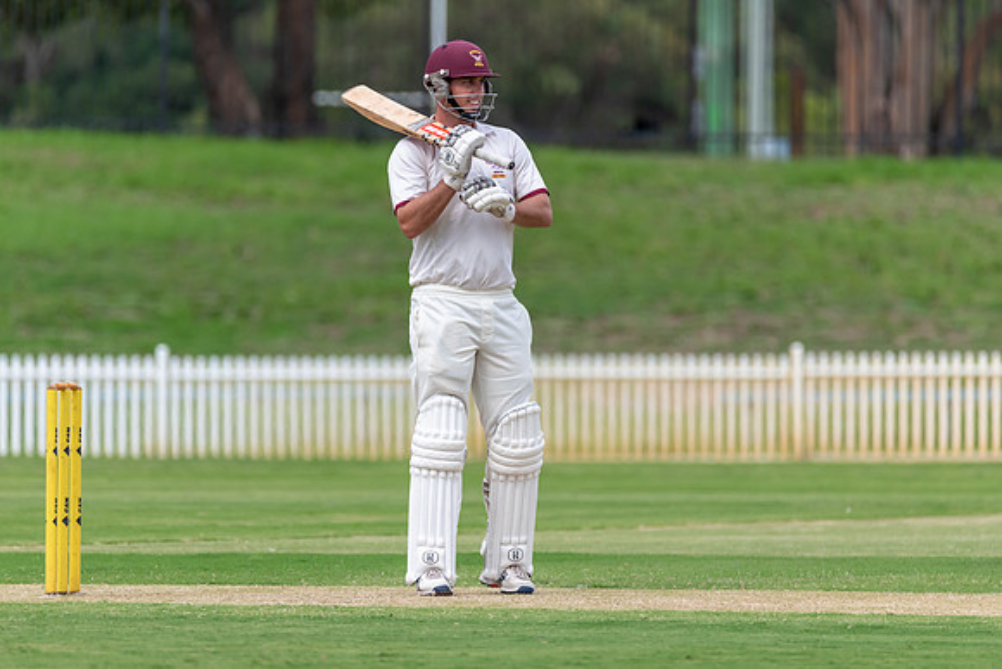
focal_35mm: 564
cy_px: 313
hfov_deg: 3.7
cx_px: 462
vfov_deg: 2.4
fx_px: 15711
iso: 500
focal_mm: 500
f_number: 6.3
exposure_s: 1/1600
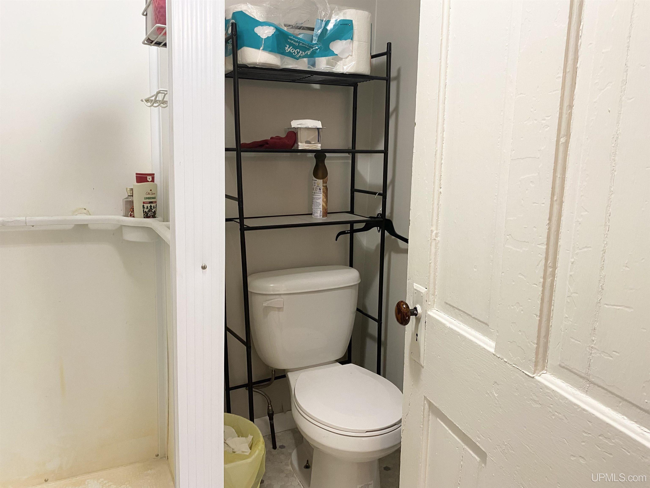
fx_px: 488
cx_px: 325
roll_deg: -1.6
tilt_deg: -12.0
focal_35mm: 26
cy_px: 244
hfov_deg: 67.3
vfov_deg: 53.1
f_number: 1.8
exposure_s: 1/60
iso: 125
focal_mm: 4.25
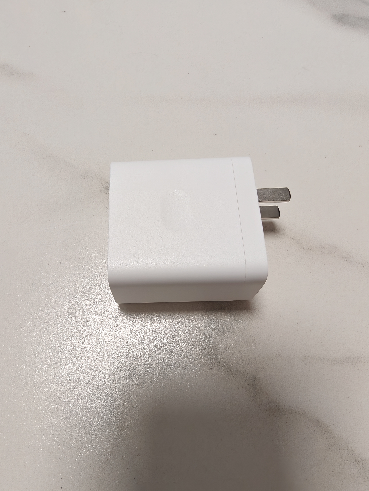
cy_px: 246
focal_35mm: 23
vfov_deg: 73.9
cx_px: 184
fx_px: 327
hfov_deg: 58.9
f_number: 2
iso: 1250
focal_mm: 2.3
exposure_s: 1/60
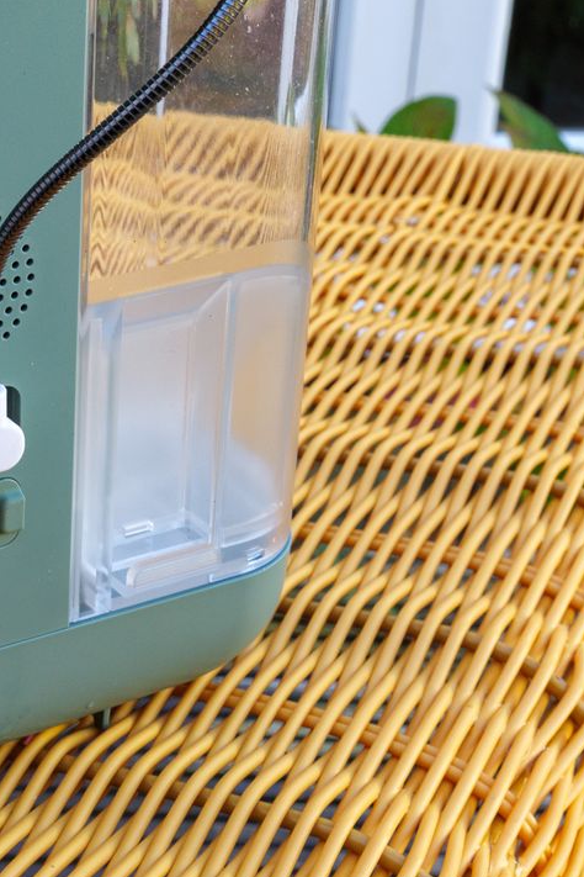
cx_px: -120
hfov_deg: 15.0
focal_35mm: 88
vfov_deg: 23.1
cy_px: 440
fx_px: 2141
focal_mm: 22
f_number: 10
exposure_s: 1/60
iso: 320
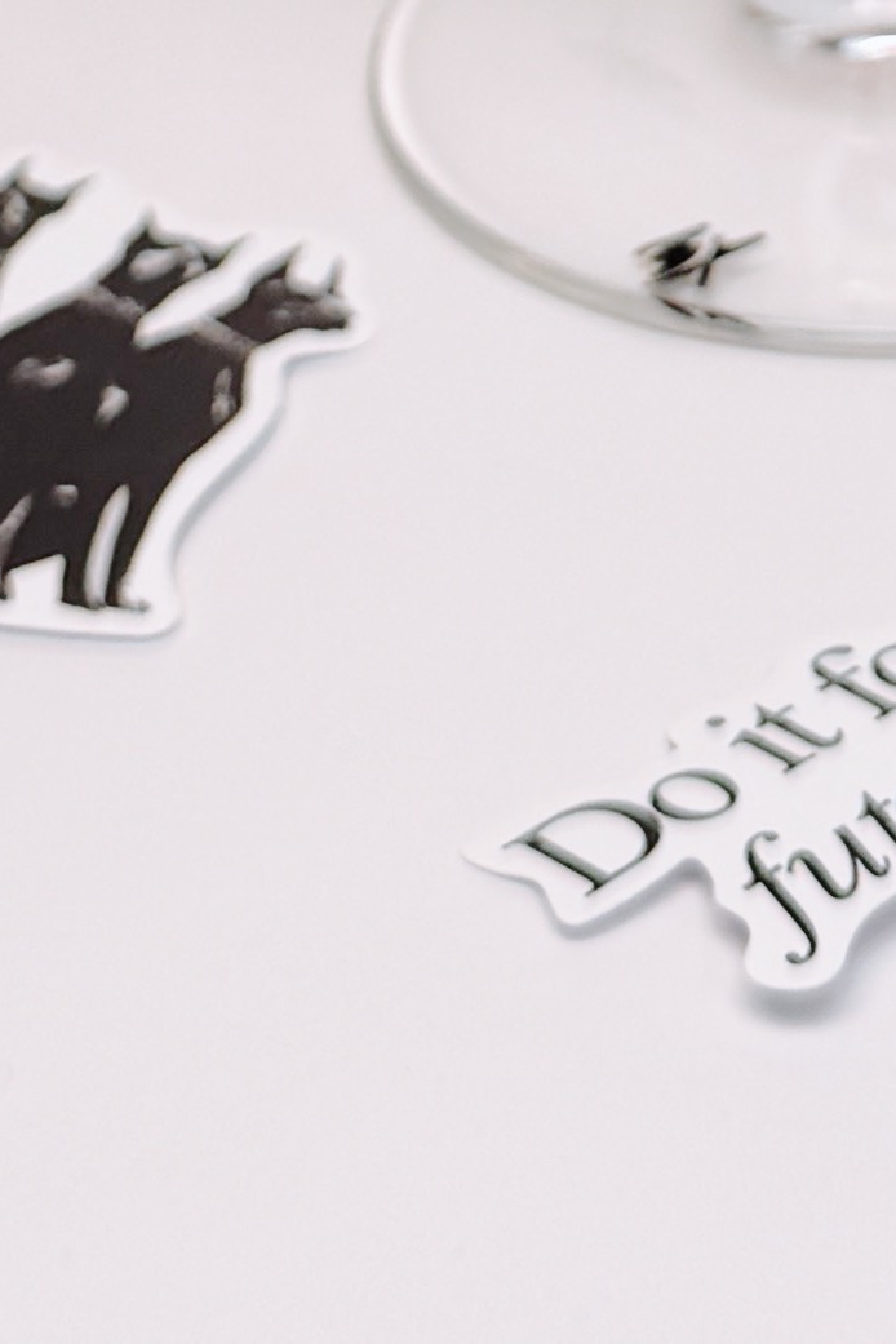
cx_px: 763
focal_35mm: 137
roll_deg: +0.5
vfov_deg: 13.5
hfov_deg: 10.0
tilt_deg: -18.1
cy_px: -1047
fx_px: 5114
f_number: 1.78
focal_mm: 6.76
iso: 80
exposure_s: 1/864
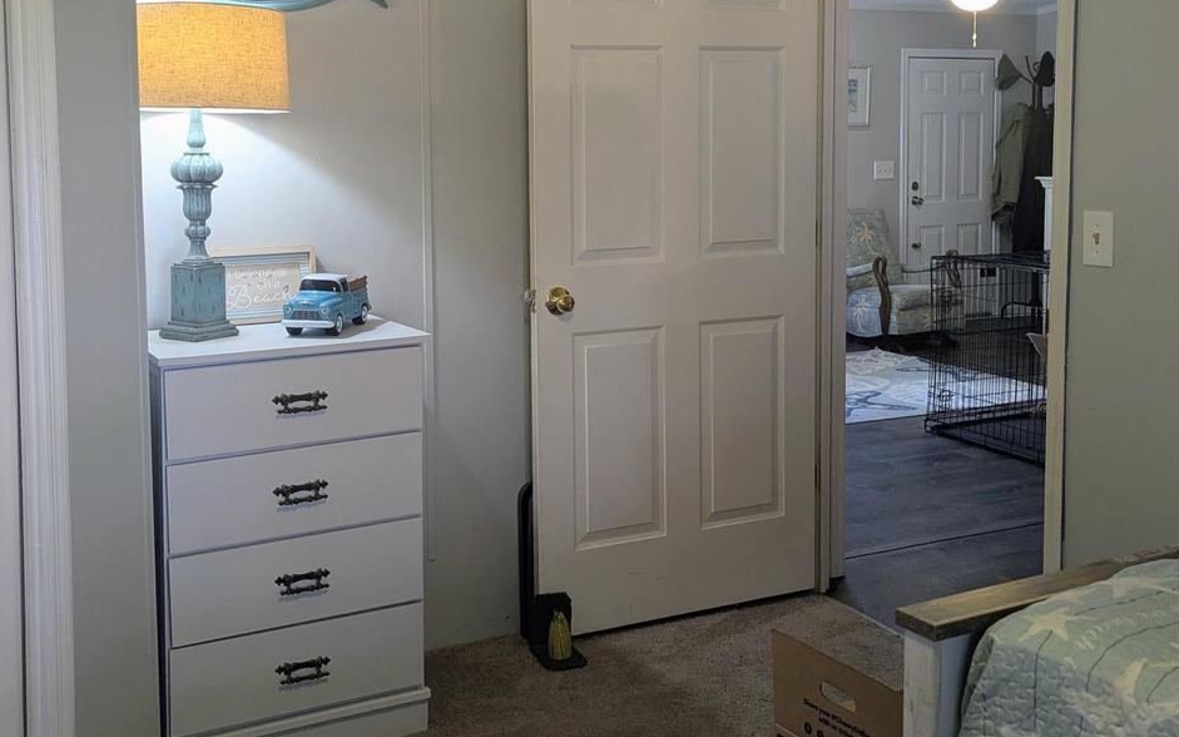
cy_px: 242
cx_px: 555
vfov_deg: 32.5
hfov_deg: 50.4
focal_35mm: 39
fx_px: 1253
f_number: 1.85
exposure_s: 1/60
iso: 140
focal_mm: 6.81
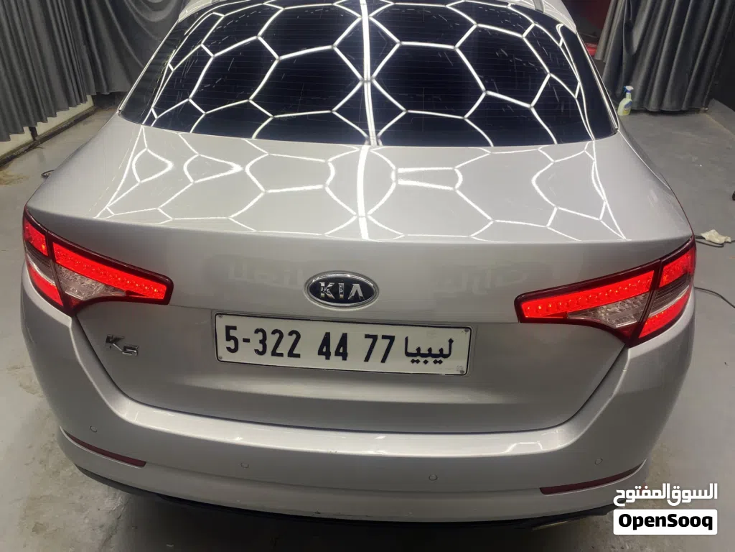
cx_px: 368
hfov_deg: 67.3
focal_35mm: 26
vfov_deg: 53.1
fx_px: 552
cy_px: 276
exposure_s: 1/122
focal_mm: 4.25
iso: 50
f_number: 1.8
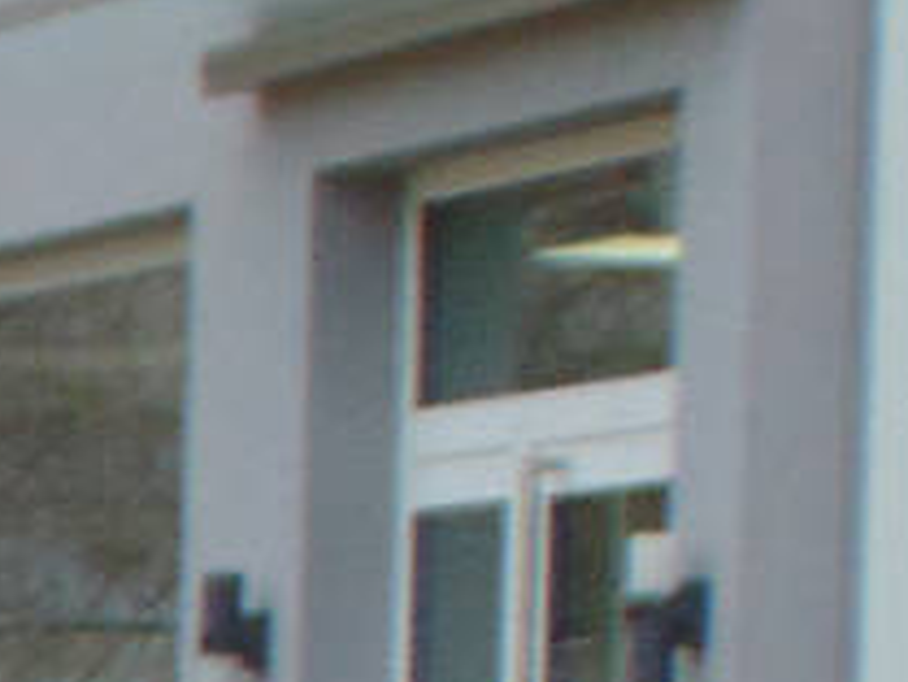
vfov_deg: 3.8
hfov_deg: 4.8
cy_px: 1790
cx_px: -2468
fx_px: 10052
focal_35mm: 383
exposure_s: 1/80
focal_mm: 9
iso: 80
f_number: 3.5
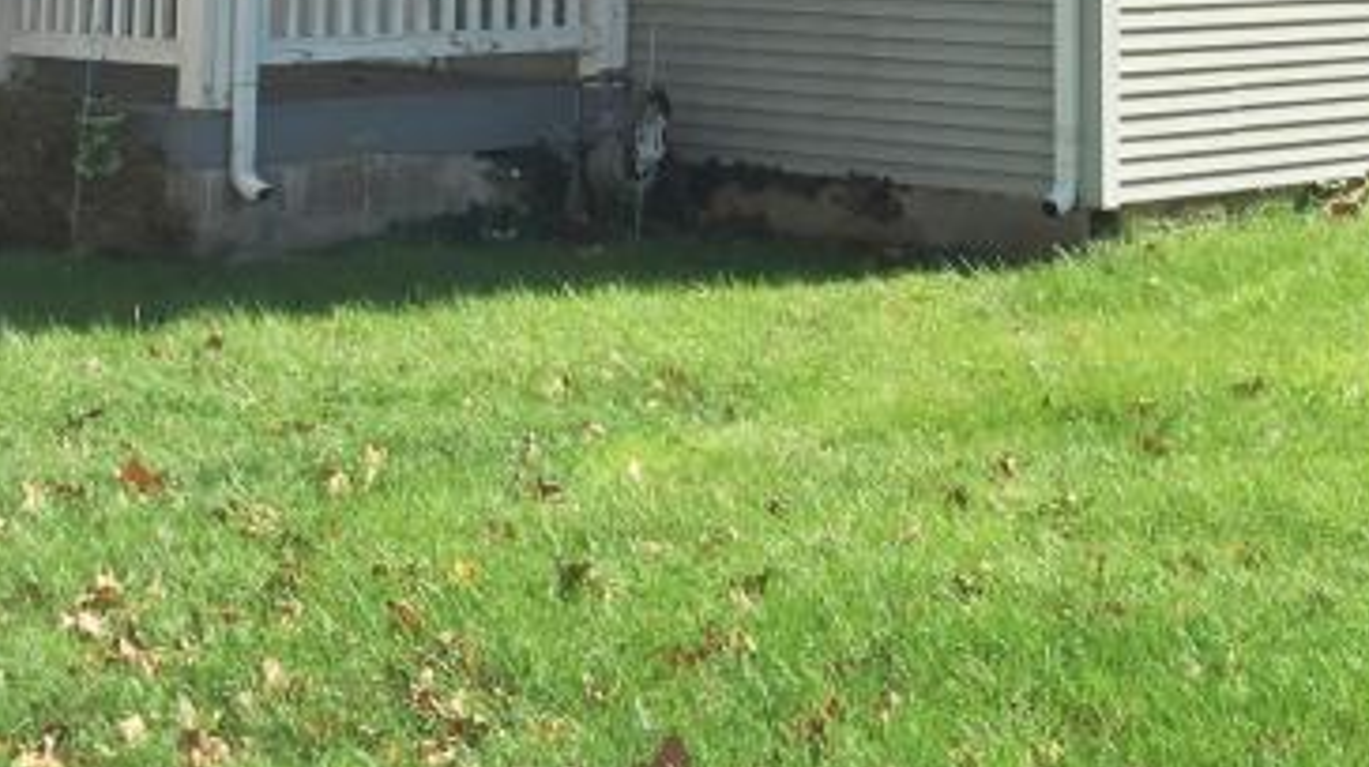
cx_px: 884
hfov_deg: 23.9
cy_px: -541
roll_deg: -0.6
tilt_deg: +6.5
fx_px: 3228
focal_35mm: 89
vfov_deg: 12.5
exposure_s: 1/1721
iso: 32
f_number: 2.2
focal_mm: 4.15
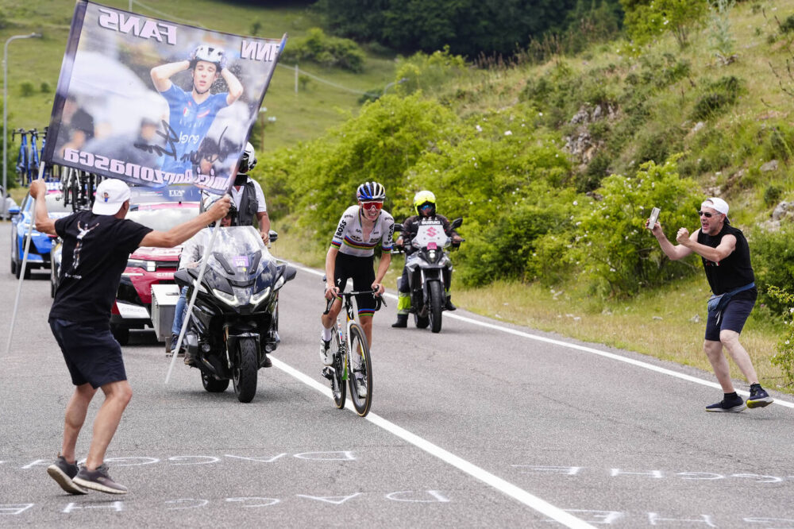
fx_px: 2822
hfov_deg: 16.0
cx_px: 397
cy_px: 264
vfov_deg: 10.7
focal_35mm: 128
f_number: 5
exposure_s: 1/1250
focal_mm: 128
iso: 640
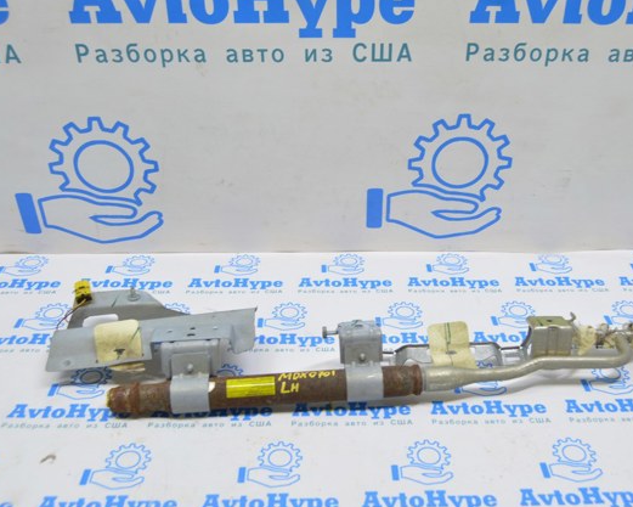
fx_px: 712
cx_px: 358
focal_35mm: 38
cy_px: 257
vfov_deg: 39.2
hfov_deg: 47.8
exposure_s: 1/20
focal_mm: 22
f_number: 5.6
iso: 400
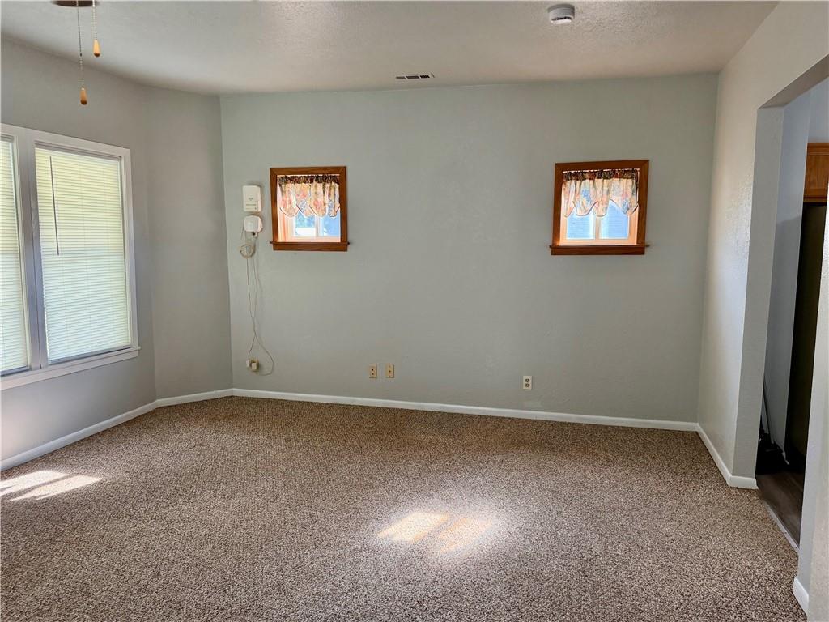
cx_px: 414
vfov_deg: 56.8
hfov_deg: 71.6
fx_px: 575
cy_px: 311
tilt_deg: -7.5
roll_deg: +0.2
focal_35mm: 24
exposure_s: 1/160
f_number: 1.78
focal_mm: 6.76
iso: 200
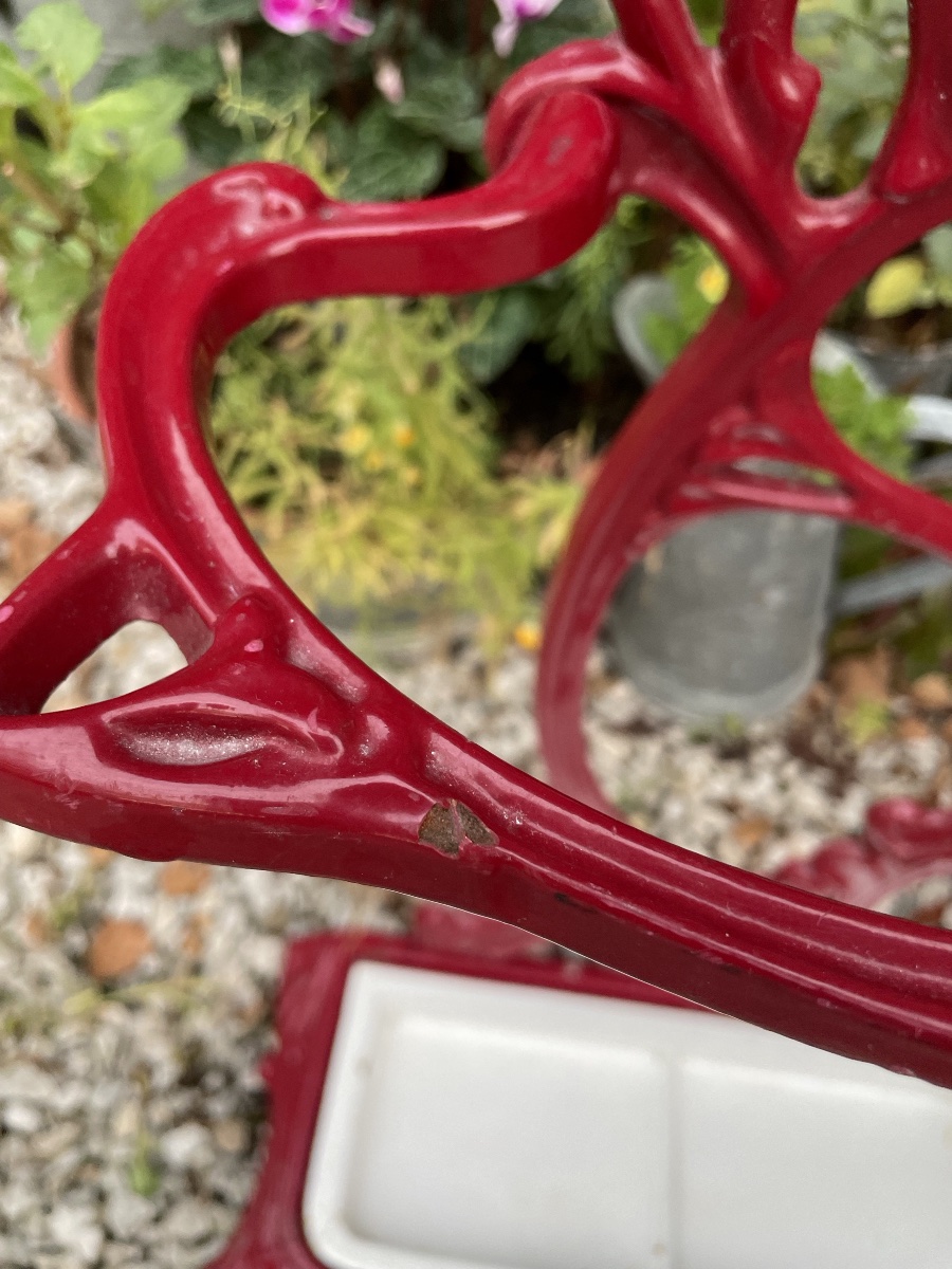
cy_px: 634
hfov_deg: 53.1
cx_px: 476
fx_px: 953
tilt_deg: -51.6
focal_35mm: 26
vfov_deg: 67.3
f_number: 1.6
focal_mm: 4.2
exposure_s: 1/114
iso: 125
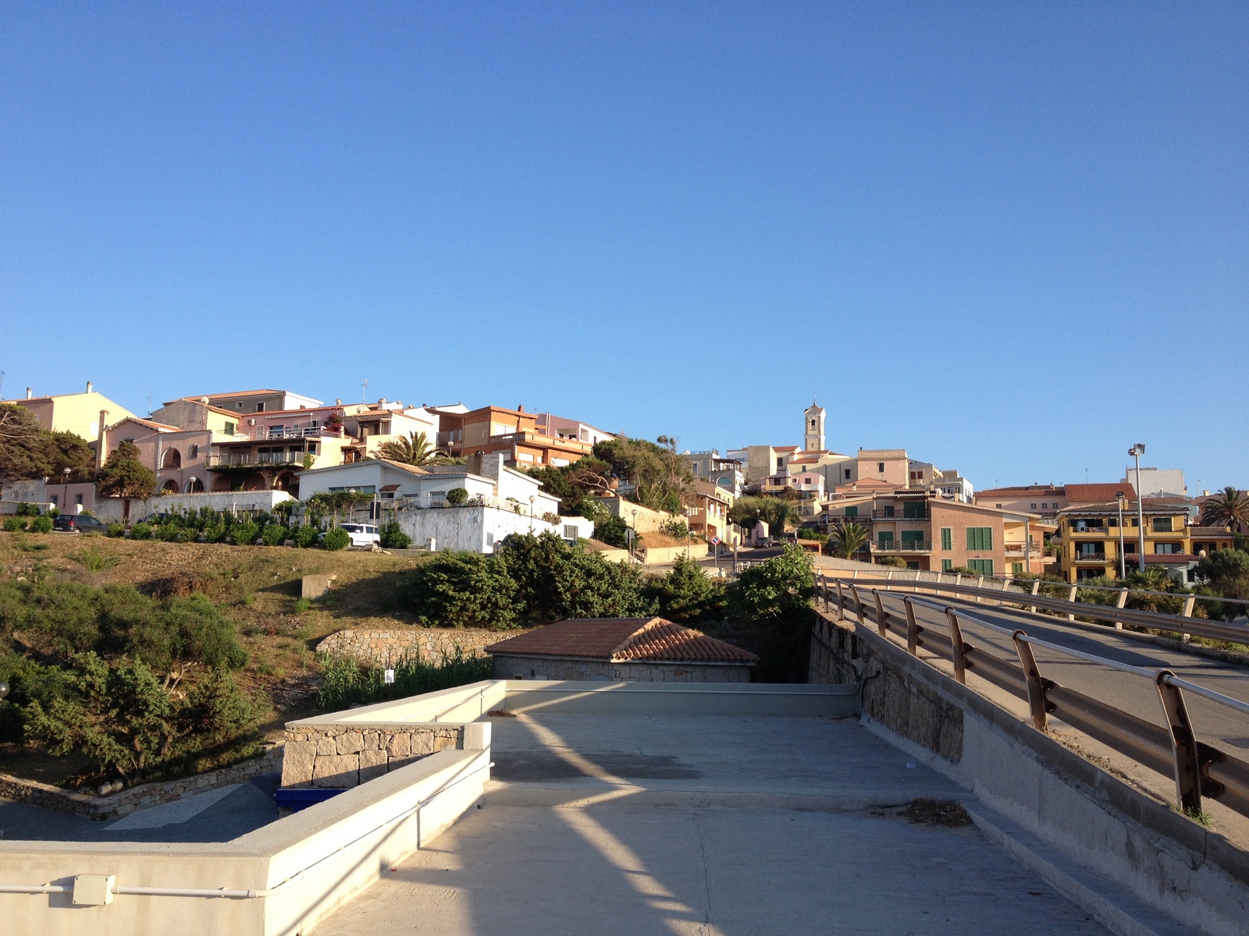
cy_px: 468
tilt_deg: +6.2
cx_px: 624
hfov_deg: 52.6
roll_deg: -0.5
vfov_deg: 40.7
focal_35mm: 35
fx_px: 1263
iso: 50
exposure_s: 1/812
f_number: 2.4
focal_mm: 4.28
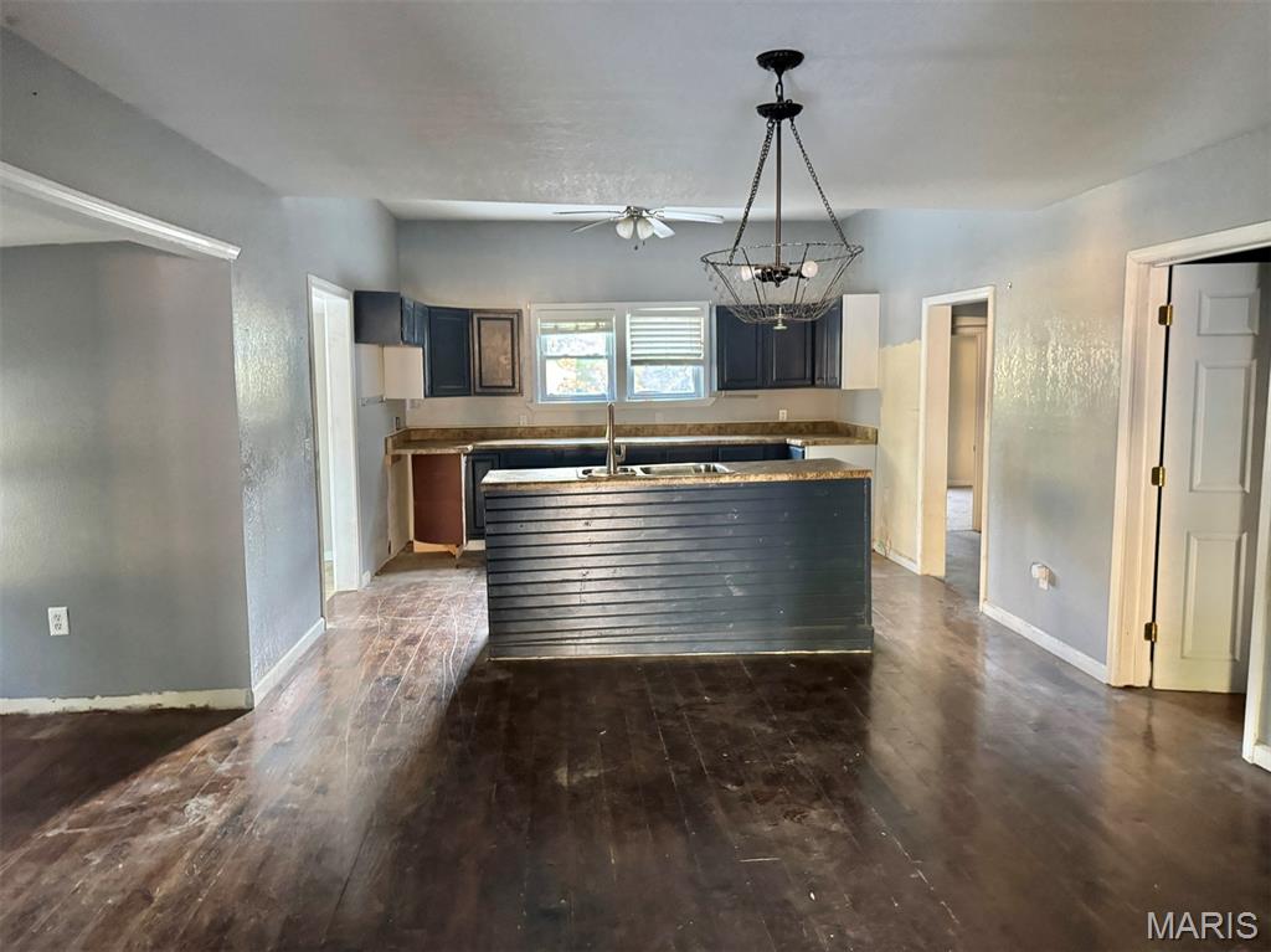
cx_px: 636
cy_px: 476
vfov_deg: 56.8
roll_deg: +1.3
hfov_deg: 71.6
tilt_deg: -7.0
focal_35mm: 24
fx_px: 881
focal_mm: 6.76
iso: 1000
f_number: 1.78
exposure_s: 1/39
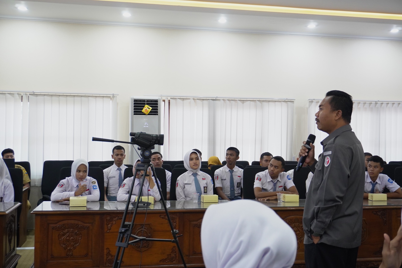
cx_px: 201
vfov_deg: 31.9
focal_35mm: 42
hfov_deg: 46.4
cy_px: 134
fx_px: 469
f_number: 4.5
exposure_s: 1/60
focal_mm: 28
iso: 1250
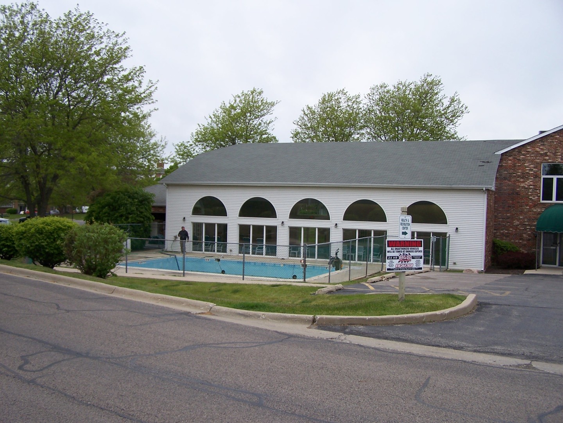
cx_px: 282
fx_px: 618
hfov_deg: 49.0
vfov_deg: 37.7
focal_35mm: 38
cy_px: 212
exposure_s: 1/400
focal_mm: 6.3
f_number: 2.8
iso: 80
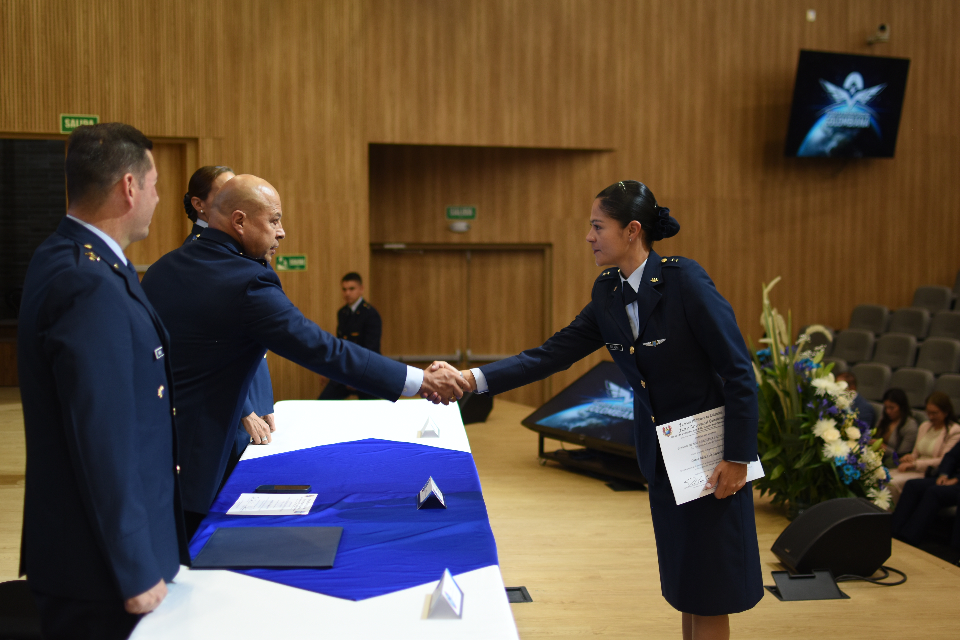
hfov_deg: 37.9
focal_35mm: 52
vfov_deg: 25.8
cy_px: 320
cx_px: 480
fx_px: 1400
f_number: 1.8
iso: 250
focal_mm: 35
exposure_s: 1/100
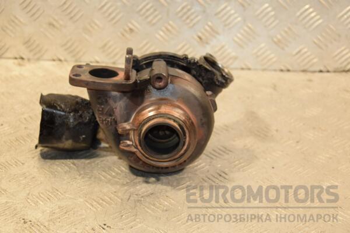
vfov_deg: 20.2
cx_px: 175
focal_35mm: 68
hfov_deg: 29.9
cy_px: 116
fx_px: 656
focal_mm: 45
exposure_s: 1/125
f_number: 4.8
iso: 800
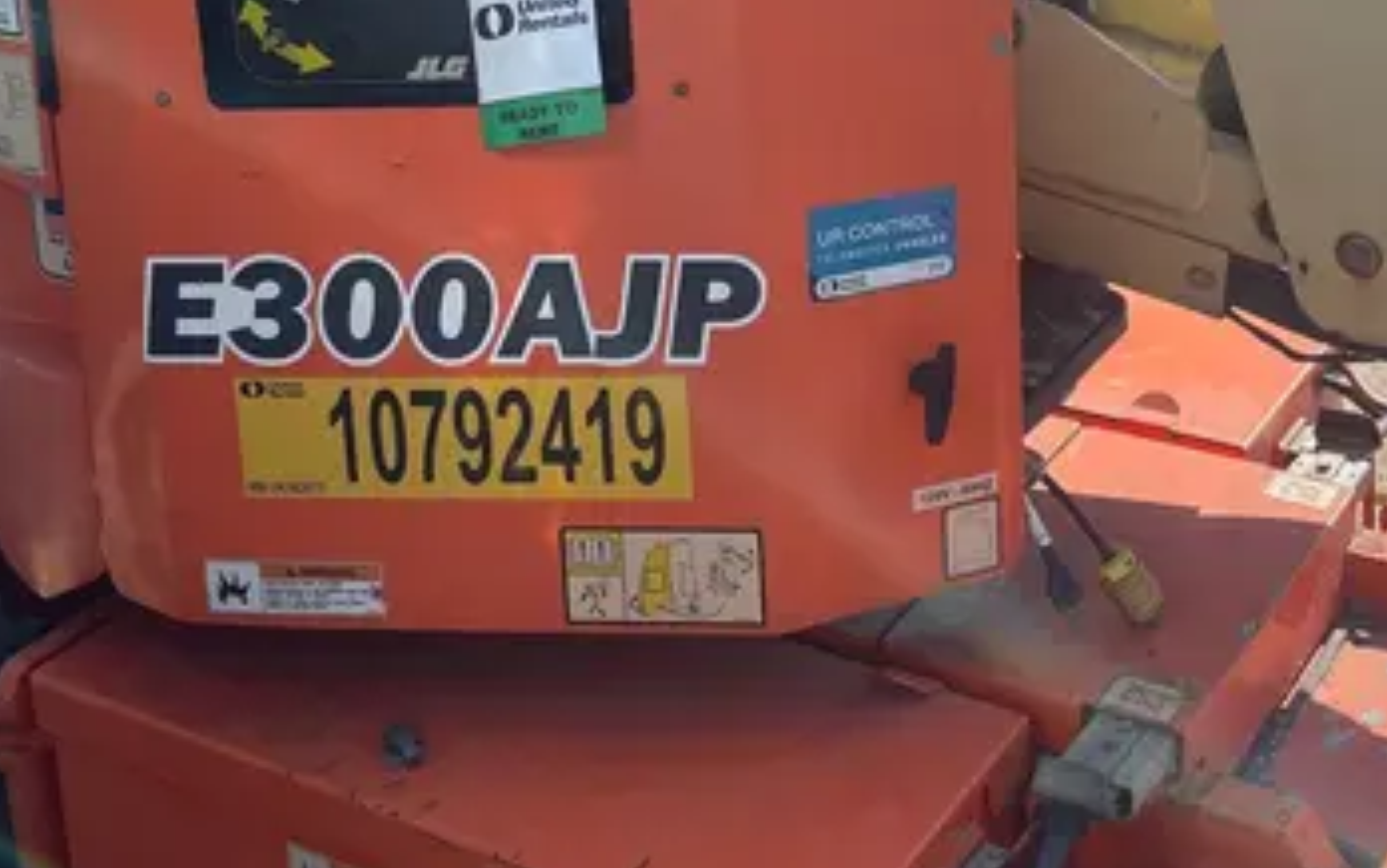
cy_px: -141
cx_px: 634
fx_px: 2194
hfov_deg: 35.1
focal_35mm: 58
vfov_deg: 21.0
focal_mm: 4.2
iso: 32
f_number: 1.6
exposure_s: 1/1319
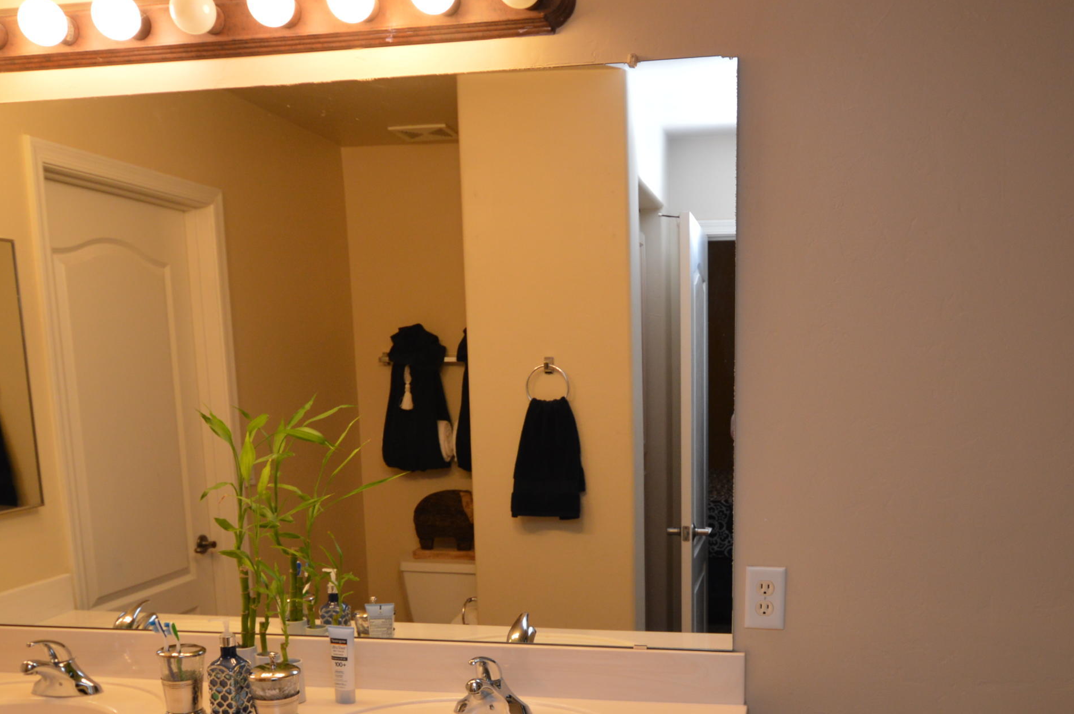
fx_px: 1067
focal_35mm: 36
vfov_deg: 36.0
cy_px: 553
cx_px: 597
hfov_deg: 53.3
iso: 500
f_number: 4
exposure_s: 1/60
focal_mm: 15
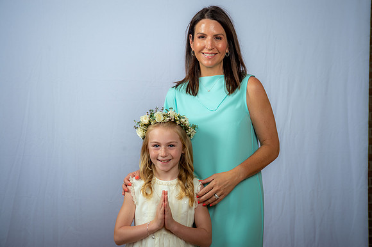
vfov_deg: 21.9
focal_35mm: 62
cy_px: 124
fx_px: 640
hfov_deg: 32.4
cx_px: 186
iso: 250
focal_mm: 62
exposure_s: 1/160
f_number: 6.3
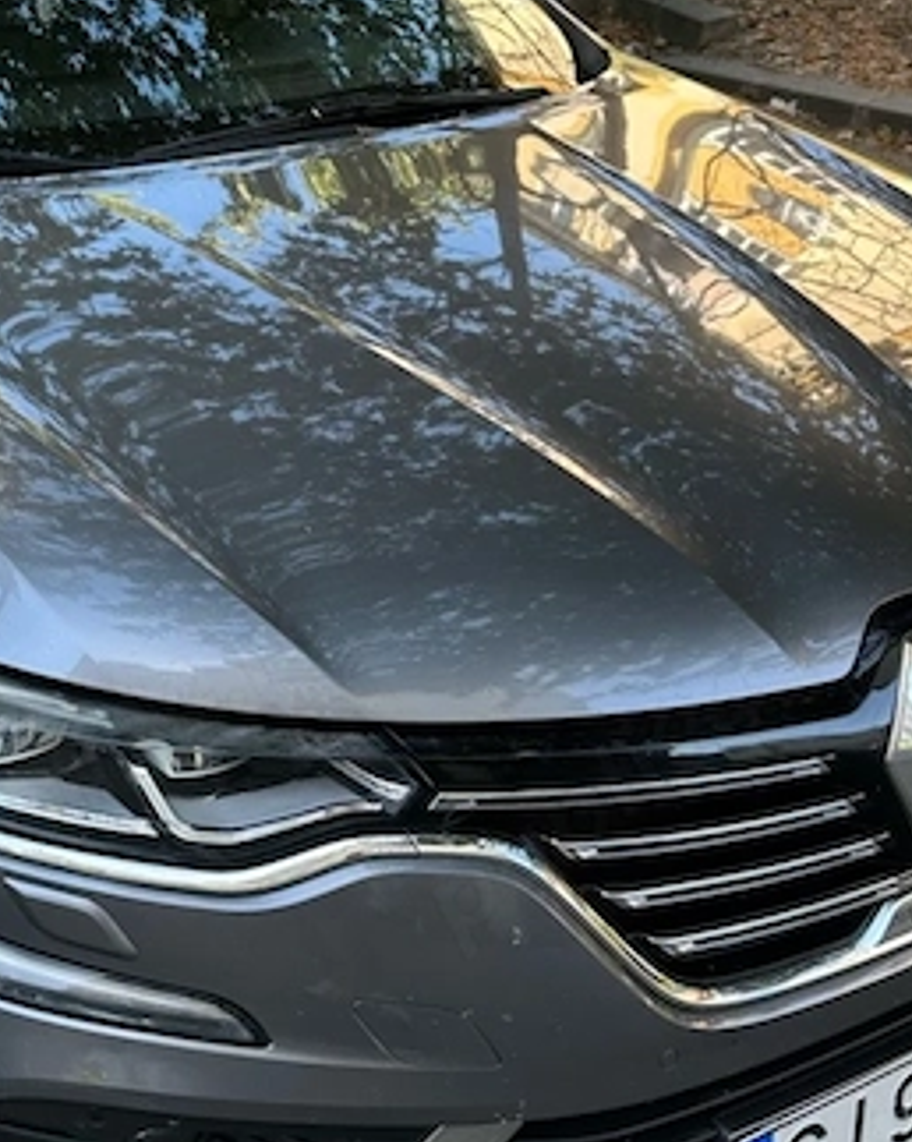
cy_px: 297
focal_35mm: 58
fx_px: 1959
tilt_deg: -15.5
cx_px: 247
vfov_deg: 32.0
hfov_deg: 25.9
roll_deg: +0.6
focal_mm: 6.86
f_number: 1.78
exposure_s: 1/257
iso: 80
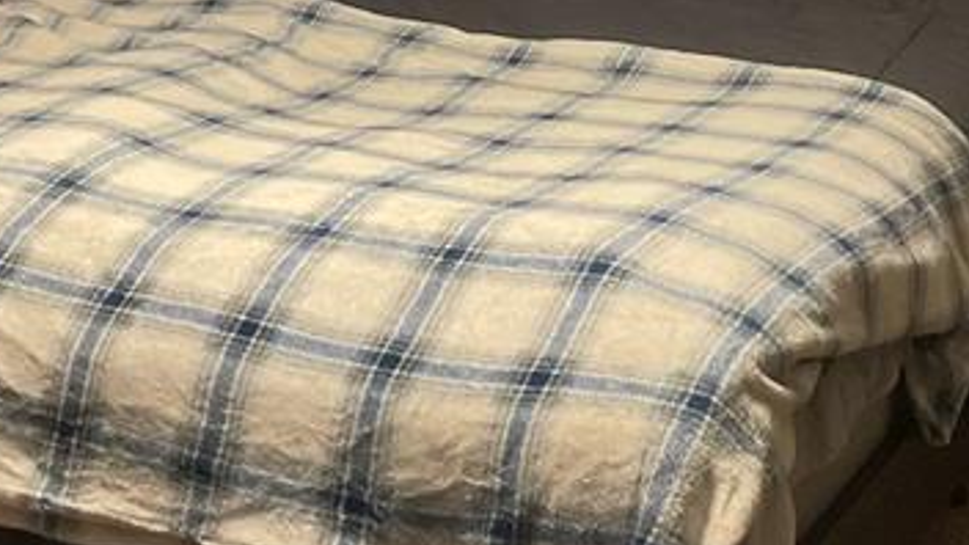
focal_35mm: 92
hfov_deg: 23.1
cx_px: 575
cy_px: -63
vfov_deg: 12.9
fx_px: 2364
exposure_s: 1/40
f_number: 1.8
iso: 250
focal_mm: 3
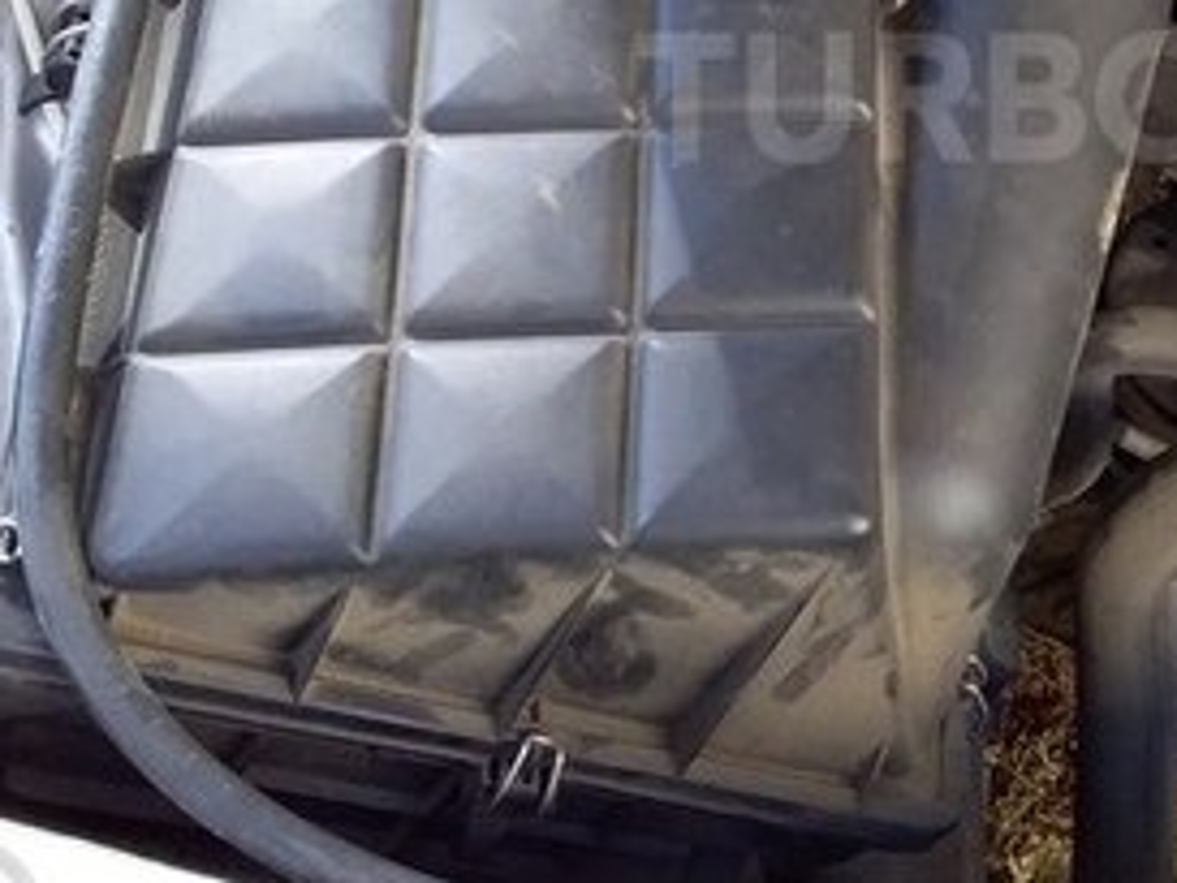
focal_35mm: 75
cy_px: 97
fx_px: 2551
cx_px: 1078
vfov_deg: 19.3
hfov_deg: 25.1
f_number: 2.2
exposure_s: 1/50
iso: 80
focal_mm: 3.3
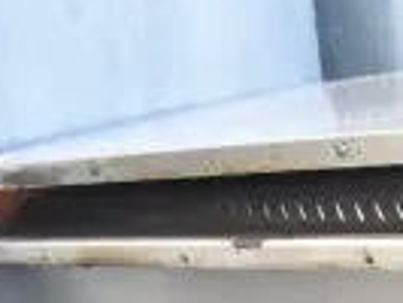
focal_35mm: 119
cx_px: 830
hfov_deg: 13.8
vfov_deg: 11.5
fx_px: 1387
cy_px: 559
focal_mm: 18
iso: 6400
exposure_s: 1/60
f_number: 4
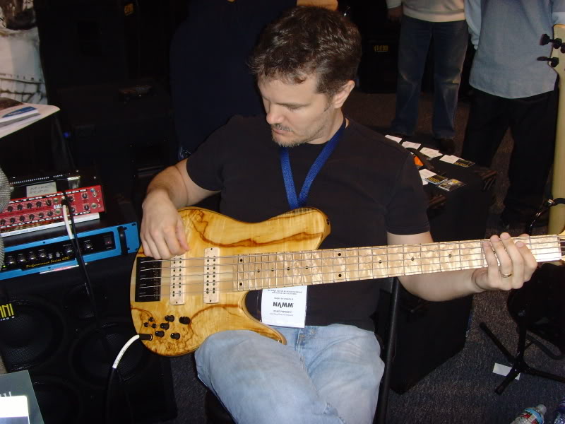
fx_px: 637
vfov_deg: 36.8
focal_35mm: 39
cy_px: 212
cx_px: 282
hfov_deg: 47.9
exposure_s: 1/45
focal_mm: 6.6
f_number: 3.5
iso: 200
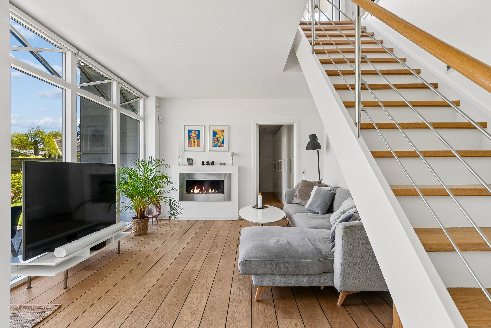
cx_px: 246
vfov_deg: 67.4
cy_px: 164
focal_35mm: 18
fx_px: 245
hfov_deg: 90.0
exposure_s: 1/8
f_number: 10
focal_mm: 12
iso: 200
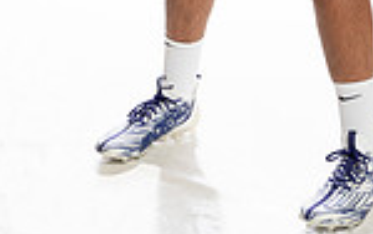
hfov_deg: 13.6
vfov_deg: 8.0
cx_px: 241
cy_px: -289
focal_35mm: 153
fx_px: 1556
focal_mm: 50
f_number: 8
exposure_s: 1/250
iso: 800
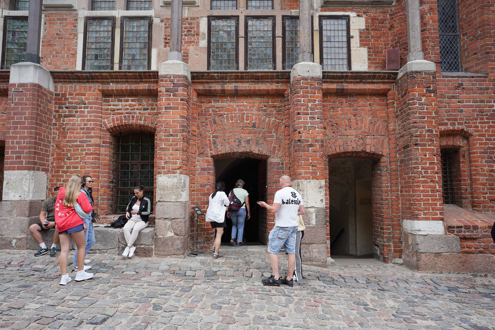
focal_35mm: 24
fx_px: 330
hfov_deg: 73.7
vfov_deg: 53.1
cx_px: 248
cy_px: 165
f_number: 5
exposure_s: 1/100
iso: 100
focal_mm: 24
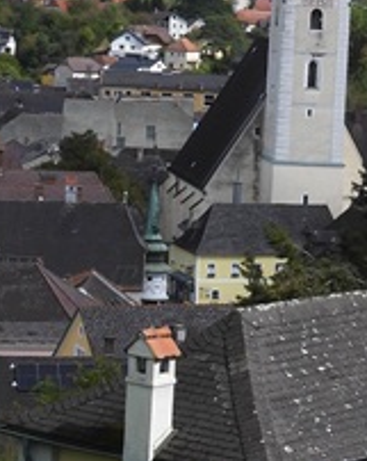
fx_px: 2109
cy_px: 276
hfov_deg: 9.9
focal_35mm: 155
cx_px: 253
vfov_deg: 12.5
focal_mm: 7.1
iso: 100
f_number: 3.5
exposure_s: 1/1600
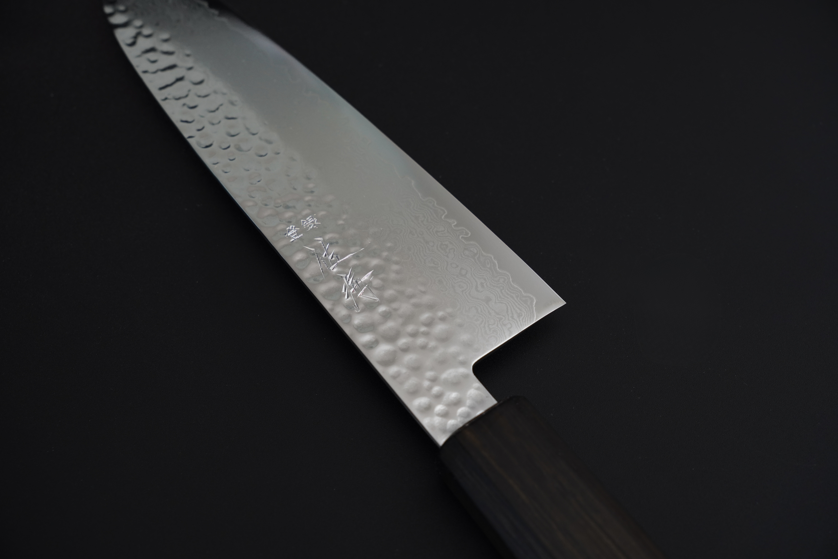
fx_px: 1156
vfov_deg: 27.2
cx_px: 419
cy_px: 280
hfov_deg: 39.9
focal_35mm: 50
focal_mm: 33.1
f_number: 5.6
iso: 640
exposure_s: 1/160
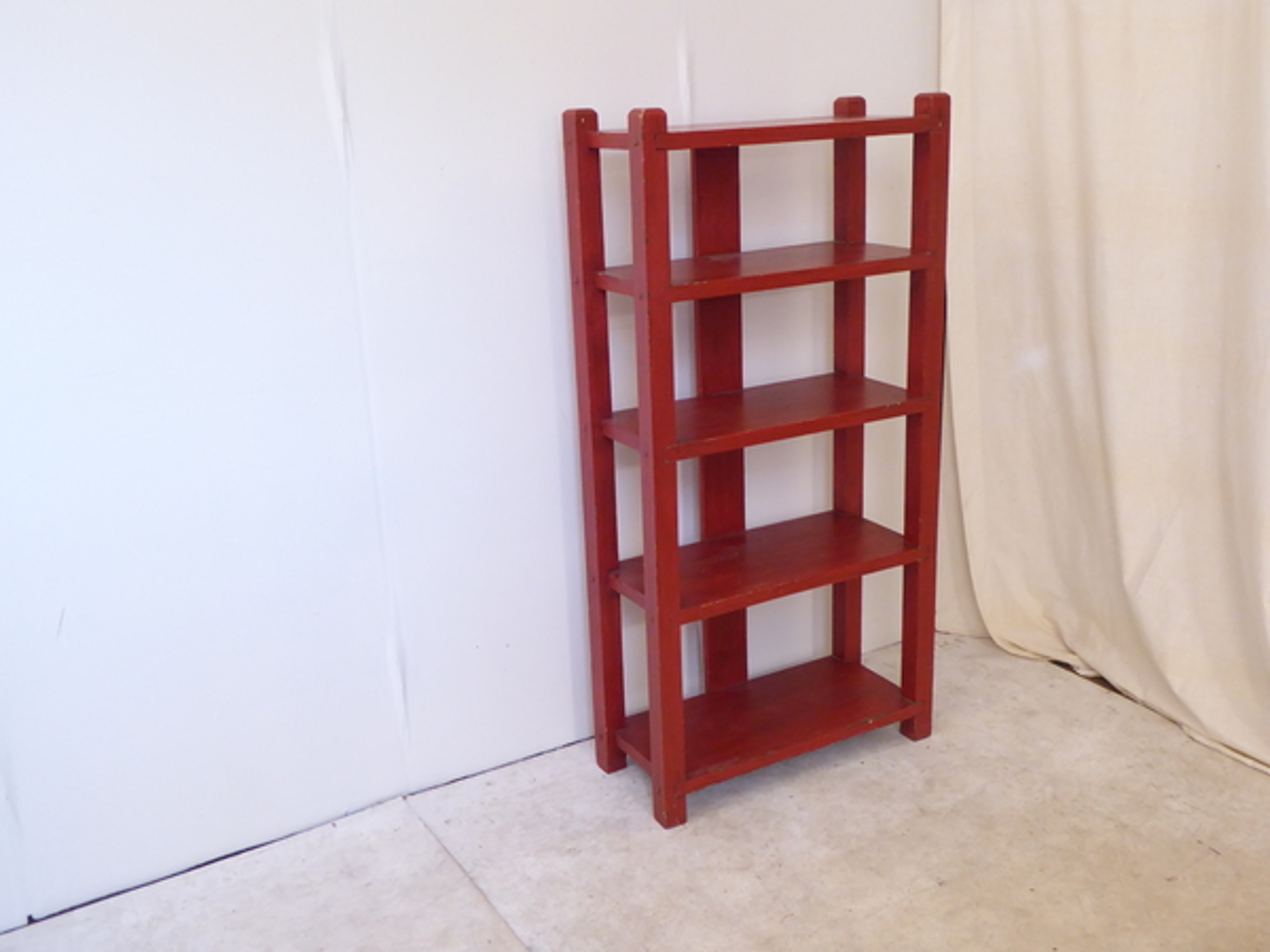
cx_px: 635
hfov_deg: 55.4
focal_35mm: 33
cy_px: 476
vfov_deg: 42.9
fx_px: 1211
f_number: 3.6
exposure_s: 1/15
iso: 400
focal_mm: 5.8
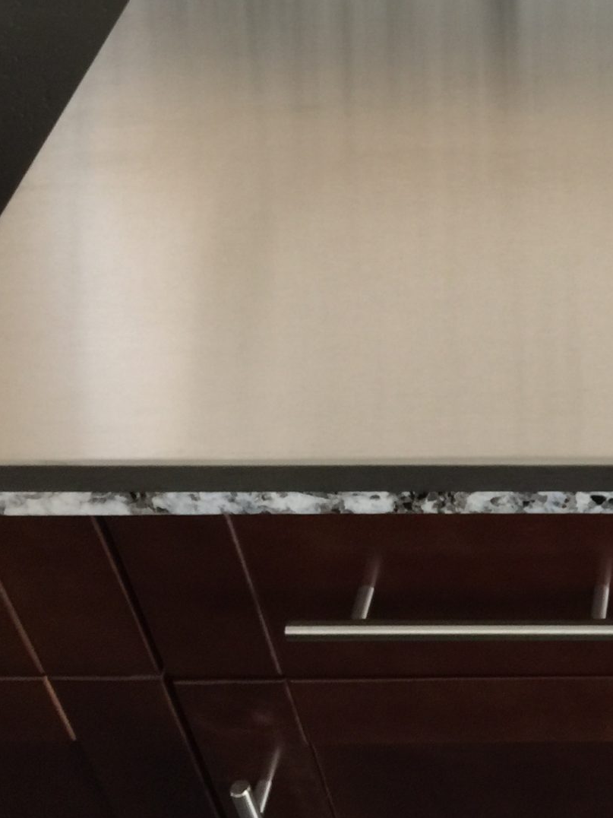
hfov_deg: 19.3
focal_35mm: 69
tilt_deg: -41.5
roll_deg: -0.8
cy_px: 315
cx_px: 848
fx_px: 1629
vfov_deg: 28.1
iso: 32
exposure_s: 1/15
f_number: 2.2
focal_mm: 4.15
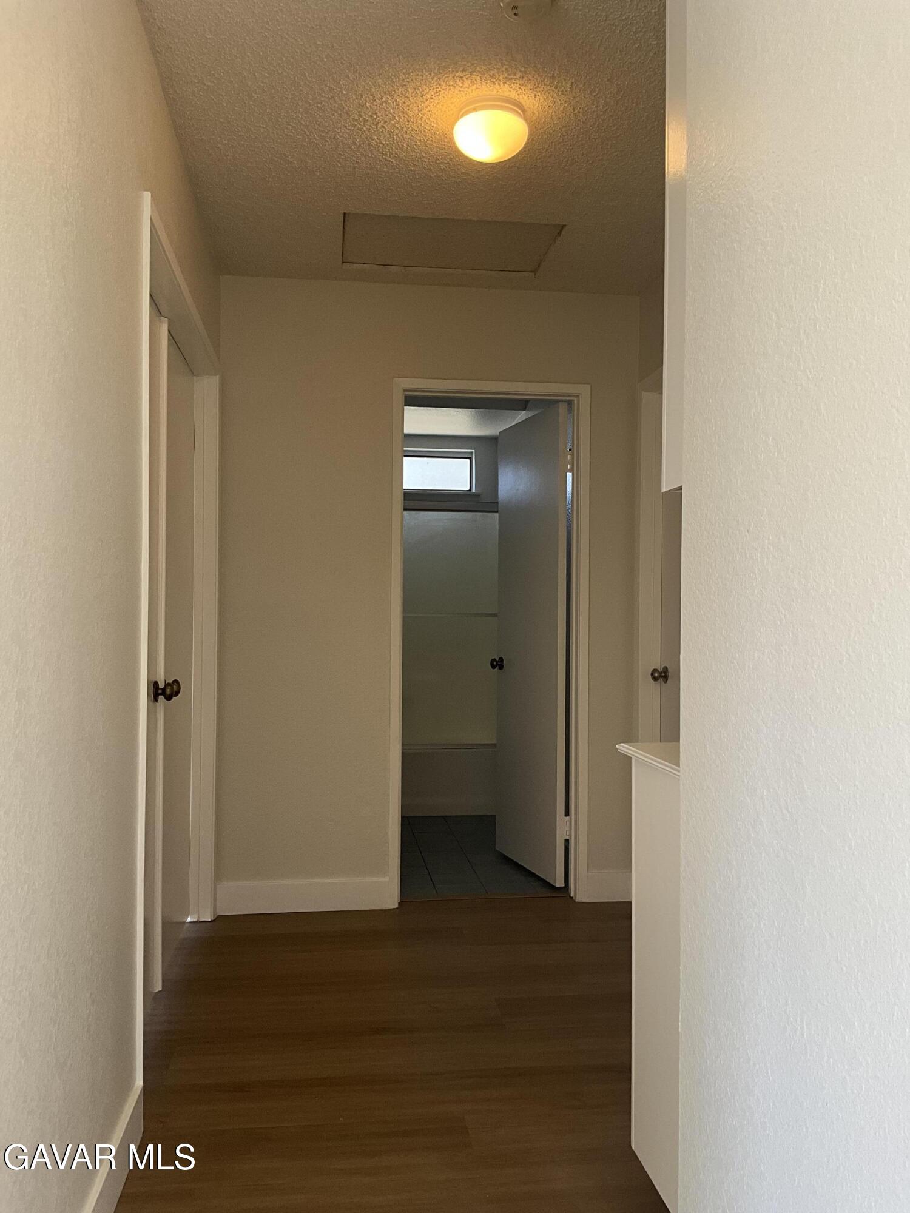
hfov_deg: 48.2
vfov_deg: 61.7
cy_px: 606
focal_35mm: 29
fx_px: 1016
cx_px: 455
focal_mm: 3
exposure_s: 1/120
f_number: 1.8
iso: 64
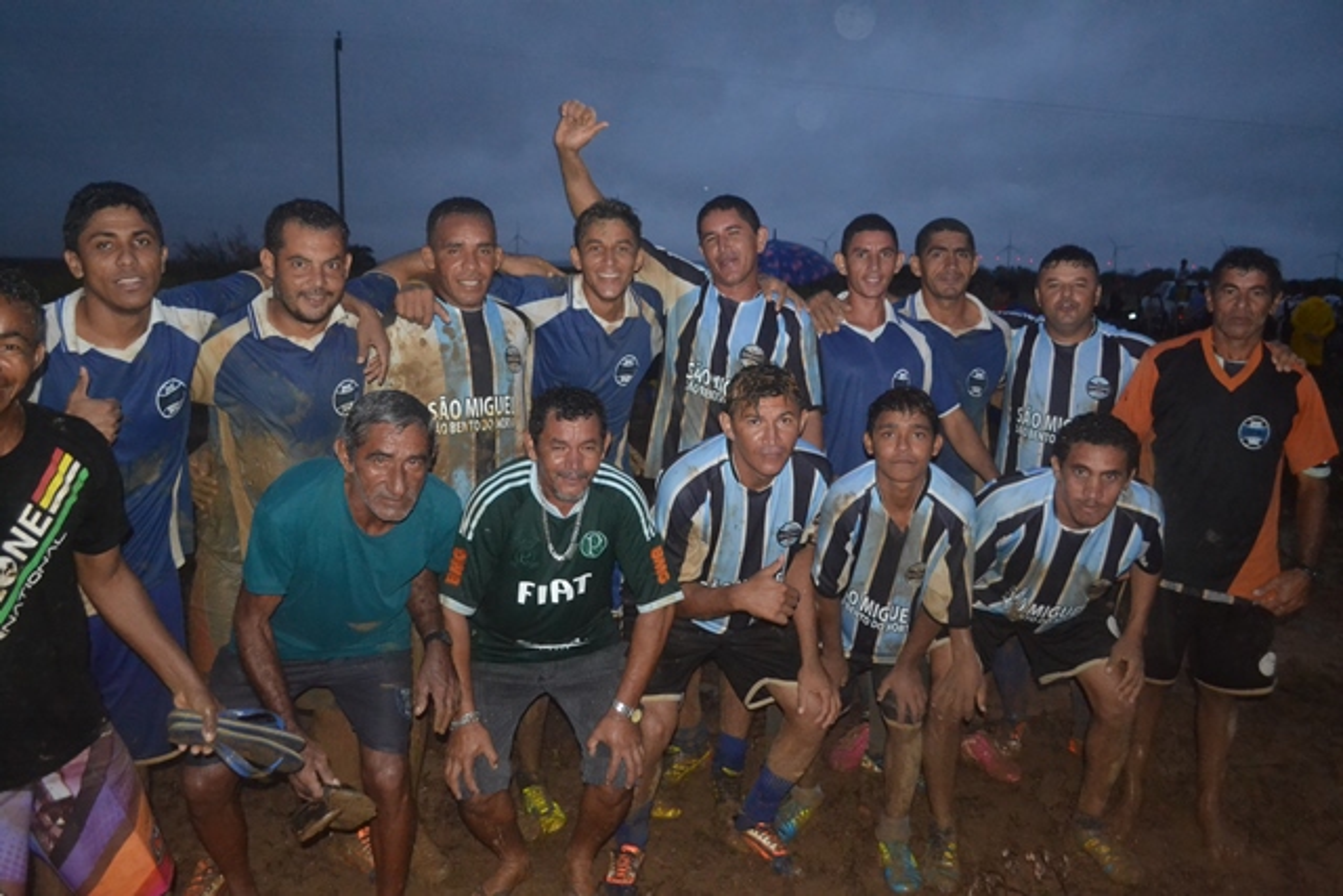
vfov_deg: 43.6
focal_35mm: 30
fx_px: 1119
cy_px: 448
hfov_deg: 61.9
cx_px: 672
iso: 3200
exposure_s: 1/60
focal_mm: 20
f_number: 3.8
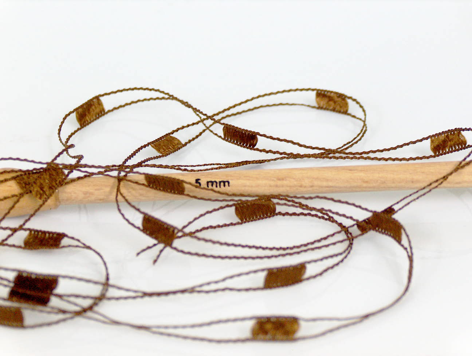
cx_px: 236
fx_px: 1352
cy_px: 178
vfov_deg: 15.0
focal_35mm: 99
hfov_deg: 19.8
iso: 200
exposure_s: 1/14.6
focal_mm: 20.29
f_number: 2.9
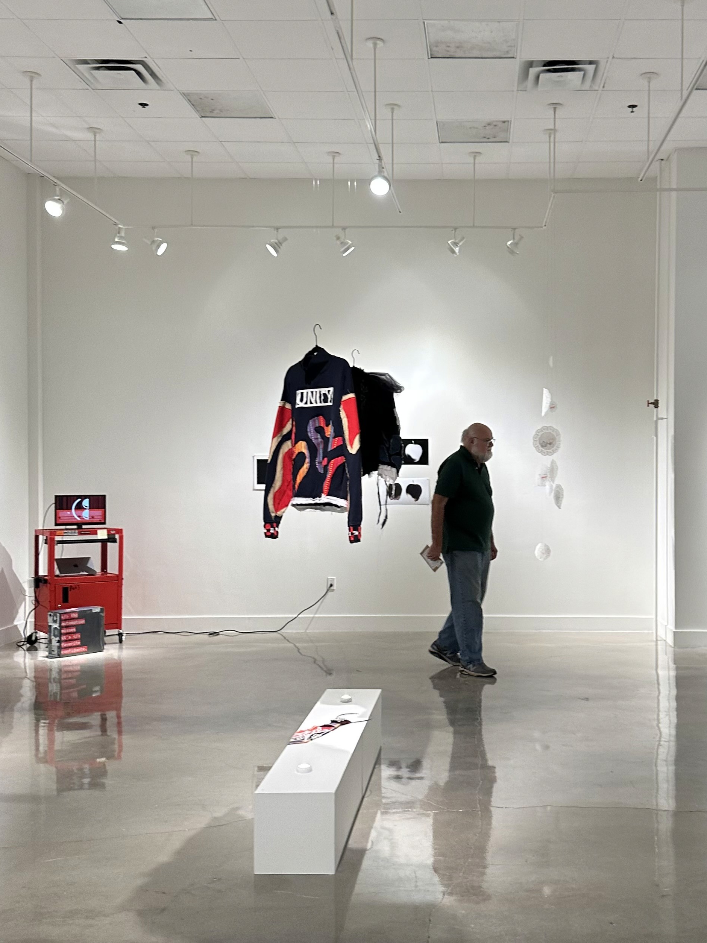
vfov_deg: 49.0
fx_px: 1035
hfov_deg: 37.6
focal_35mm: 38
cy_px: 475
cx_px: 420
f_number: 1.78
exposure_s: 1/120
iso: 160
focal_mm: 6.86
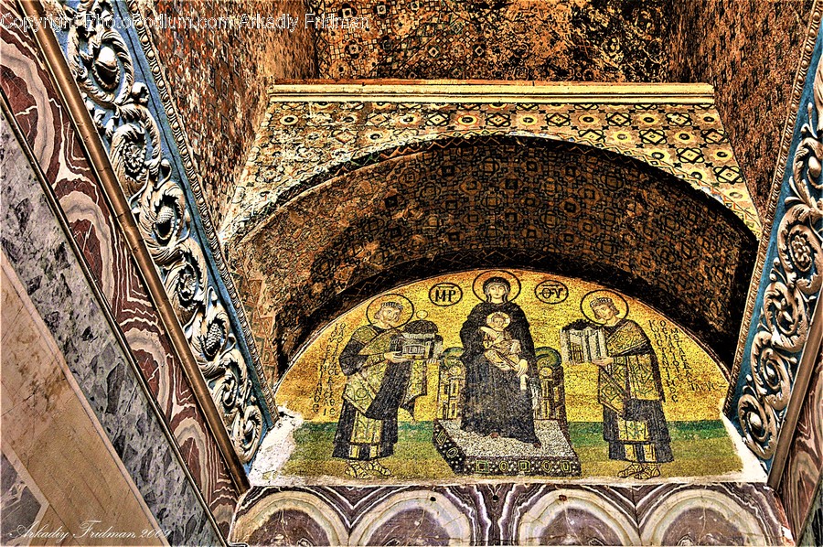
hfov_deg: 53.2
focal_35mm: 36
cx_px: 412
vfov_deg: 36.8
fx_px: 822
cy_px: 274
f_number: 5.6
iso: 320
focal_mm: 24
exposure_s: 1/10
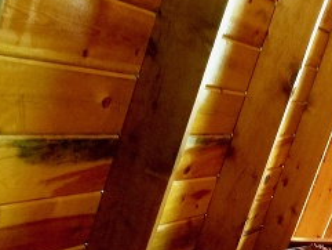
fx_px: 662
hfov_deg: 25.1
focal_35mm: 69
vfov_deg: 20.0
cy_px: 300
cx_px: 409
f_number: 1.7
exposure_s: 1/17
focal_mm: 4.2
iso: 200
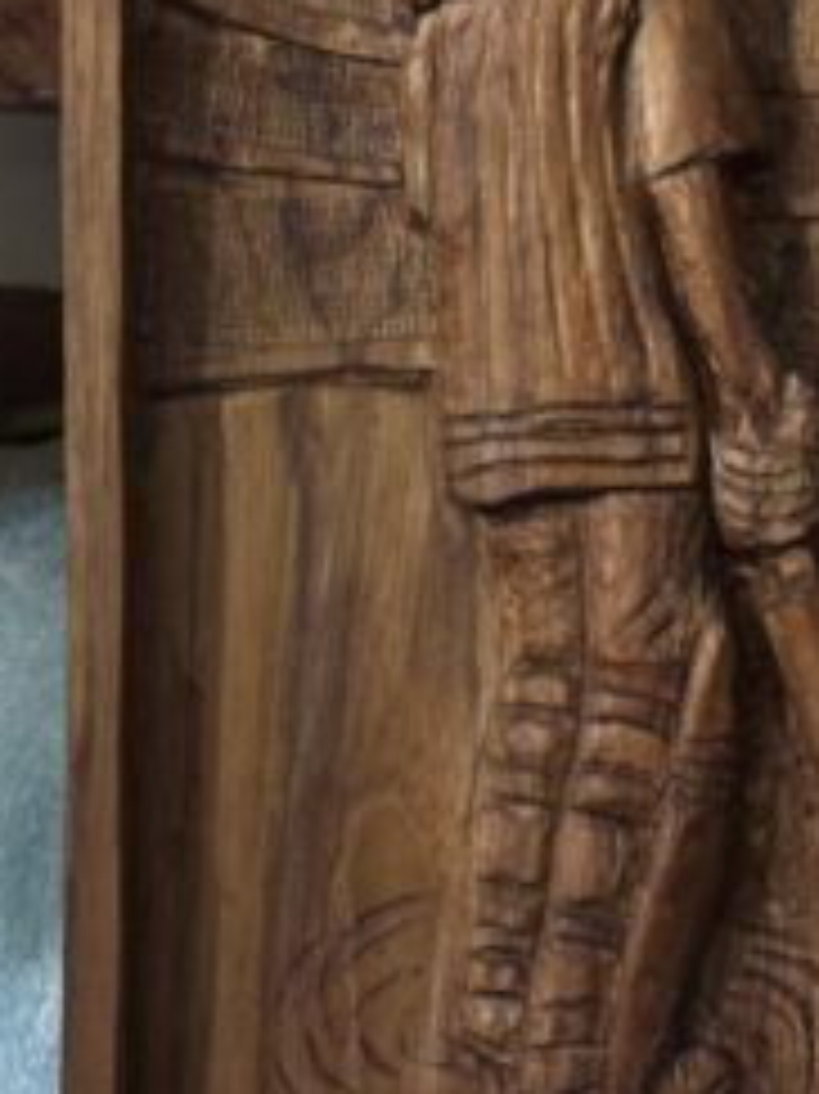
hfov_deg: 15.5
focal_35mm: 95
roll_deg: -1.3
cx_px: 562
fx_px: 3000
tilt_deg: -26.9
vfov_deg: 20.6
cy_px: 342
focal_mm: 6.86
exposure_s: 1/20
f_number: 1.78
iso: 800
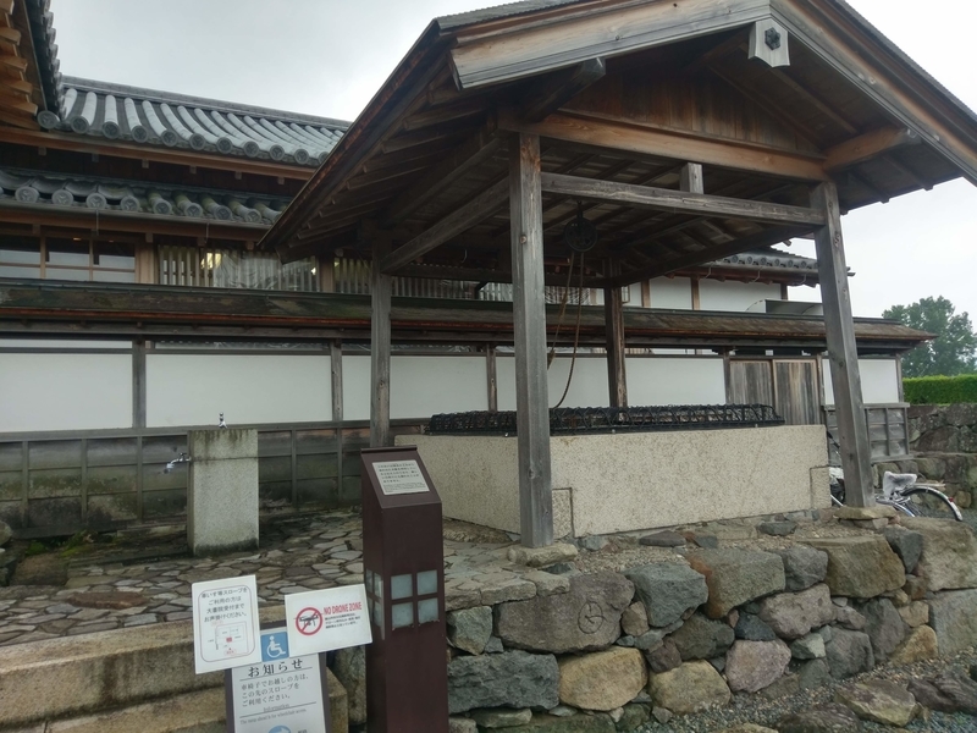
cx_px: 488
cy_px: 366
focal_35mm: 26
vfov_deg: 53.1
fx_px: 734
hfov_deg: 67.3
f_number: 1.8
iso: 100
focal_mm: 4.58
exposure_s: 1/330
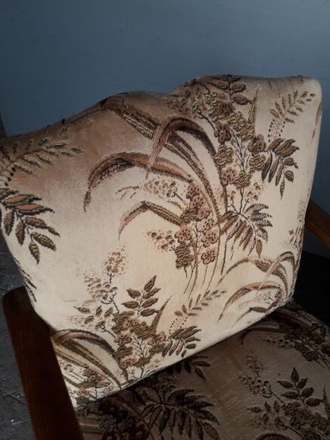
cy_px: 215
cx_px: 170
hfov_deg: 49.7
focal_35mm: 28
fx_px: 356
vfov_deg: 63.4
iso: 50
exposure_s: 1/100
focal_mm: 3.6
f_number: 1.9
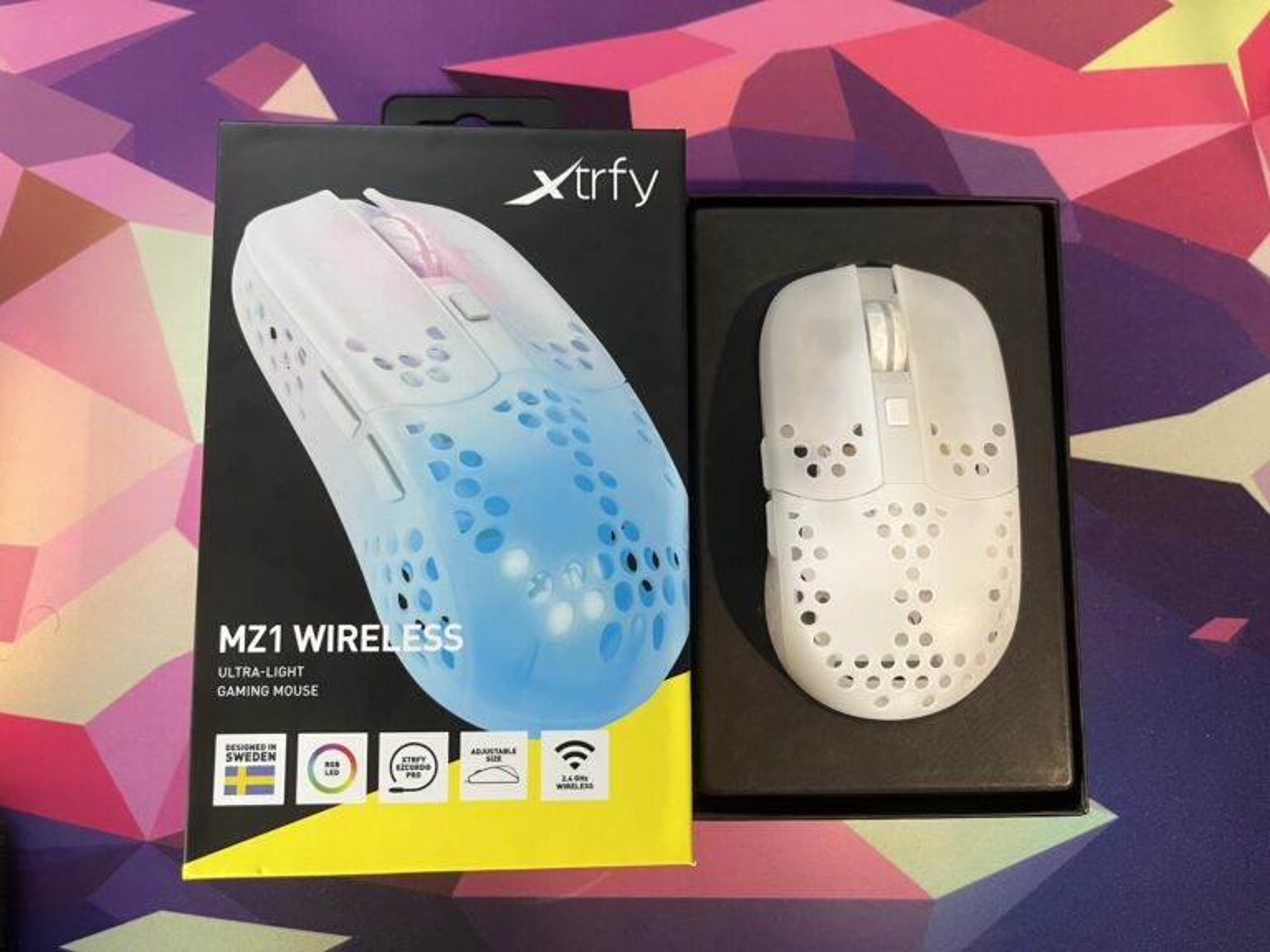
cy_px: 476
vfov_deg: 53.1
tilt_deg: -82.5
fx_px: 954
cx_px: 635
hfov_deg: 67.3
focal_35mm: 26
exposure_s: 1/59
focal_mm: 5.1
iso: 250
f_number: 1.6
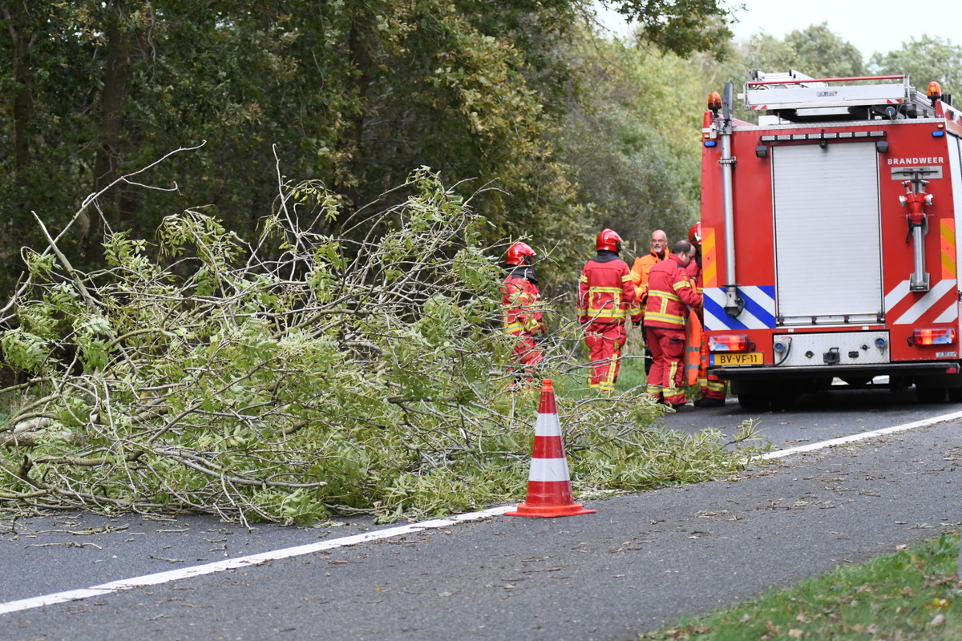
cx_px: 481
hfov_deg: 19.5
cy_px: 320
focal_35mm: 105
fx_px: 2806
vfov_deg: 13.0
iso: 2500
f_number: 2.8
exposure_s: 1/3200
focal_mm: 70
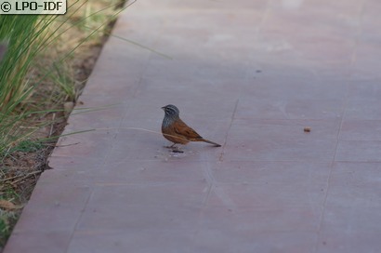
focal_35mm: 450
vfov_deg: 3.0
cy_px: 126
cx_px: 190
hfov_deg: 4.6
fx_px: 4755
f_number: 5
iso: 400
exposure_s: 1/800
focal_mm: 300
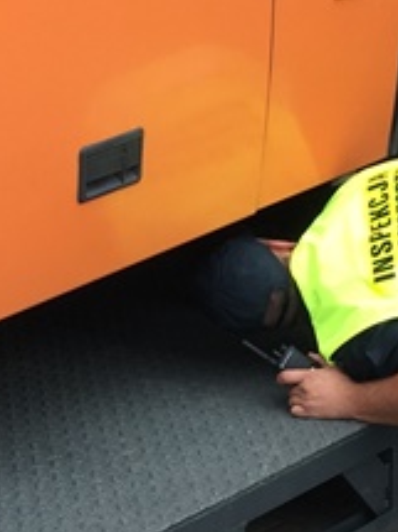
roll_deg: -1.3
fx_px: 2118
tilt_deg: -20.1
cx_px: 324
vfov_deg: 14.2
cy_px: 428
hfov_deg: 10.7
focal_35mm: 138
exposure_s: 1/130
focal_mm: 4.15
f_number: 2.2
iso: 32
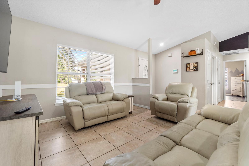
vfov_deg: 77.3
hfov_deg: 100.4
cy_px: 83
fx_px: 104
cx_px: 124
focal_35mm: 15
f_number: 8
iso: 100
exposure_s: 1/1.25
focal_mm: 10
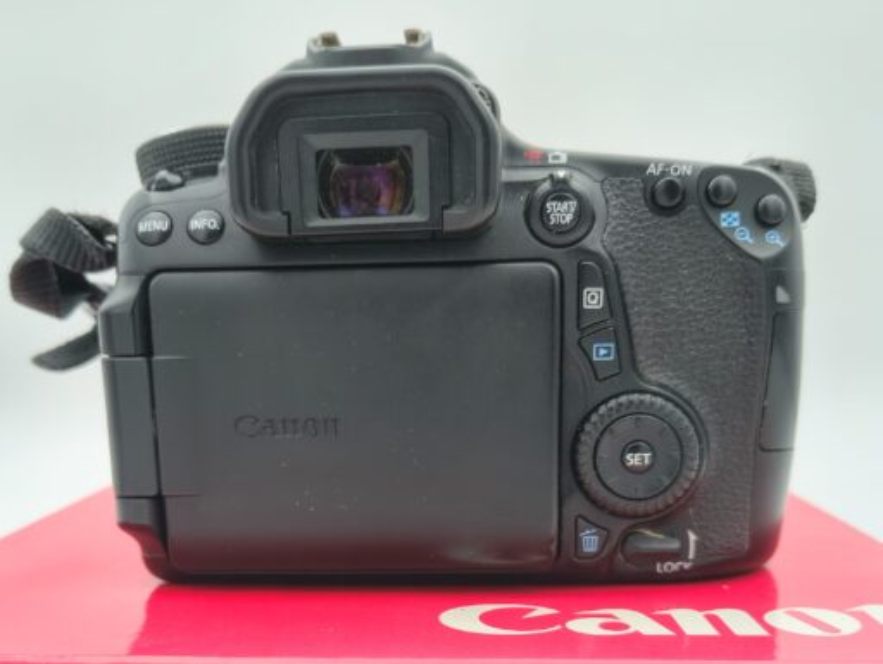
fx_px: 613
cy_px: 332
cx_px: 442
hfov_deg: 71.5
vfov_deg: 56.9
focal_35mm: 24
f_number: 1.8
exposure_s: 1/203
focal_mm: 5.56
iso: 100
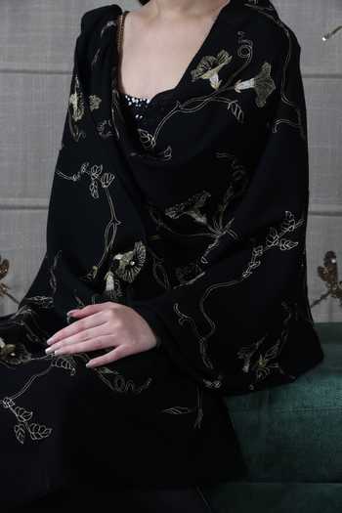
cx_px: 171
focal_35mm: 200
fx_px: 2850
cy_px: 256
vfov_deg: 10.3
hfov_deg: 6.9
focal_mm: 200
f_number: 18
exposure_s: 1/100
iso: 160
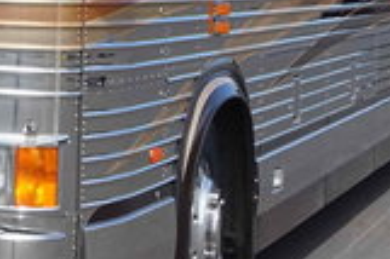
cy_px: -57
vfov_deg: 11.3
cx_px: -291
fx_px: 1288
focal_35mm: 119
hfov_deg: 15.1
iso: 125
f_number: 5.6
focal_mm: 8.8
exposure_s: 1/320
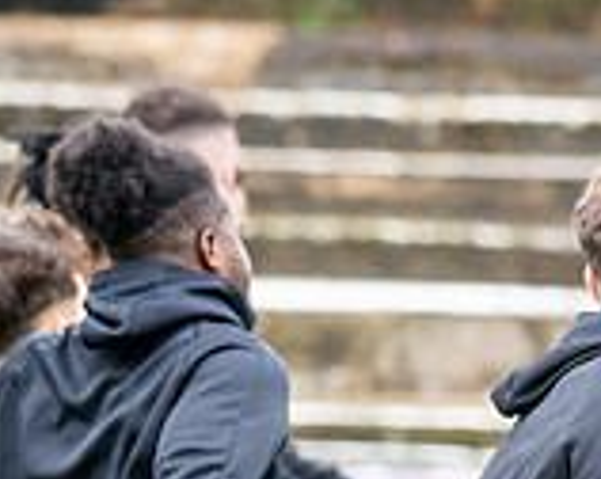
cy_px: 775
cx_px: 1046
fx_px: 15793
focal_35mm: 889
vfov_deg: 1.7
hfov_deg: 2.2
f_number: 2.5
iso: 800
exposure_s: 1/2000
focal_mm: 135
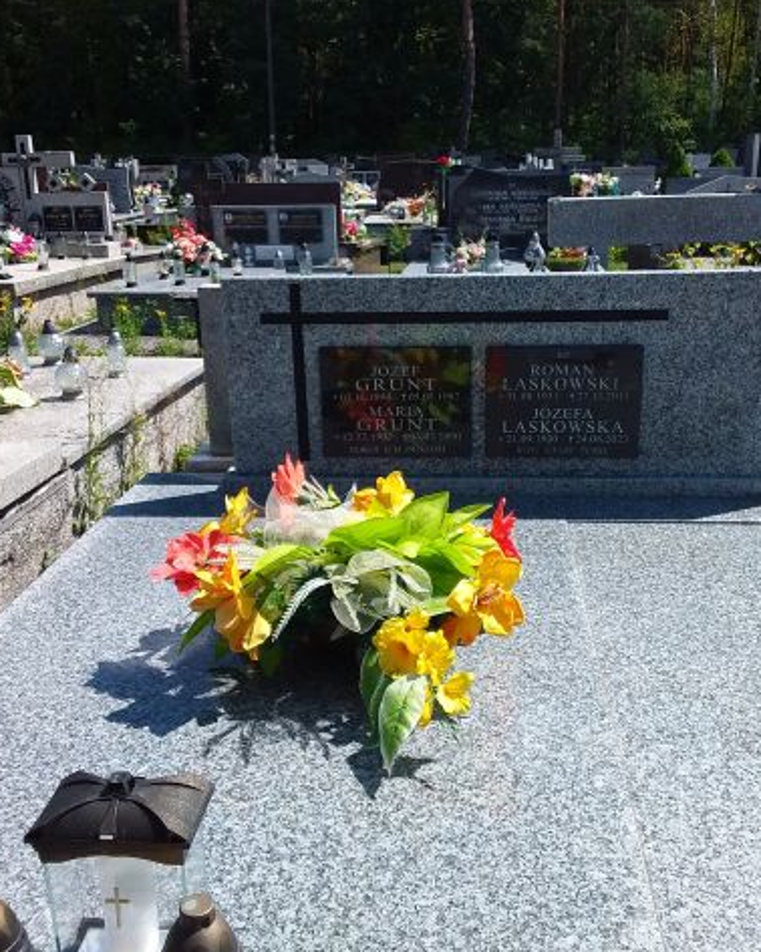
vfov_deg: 49.1
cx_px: 425
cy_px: 473
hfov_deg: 40.0
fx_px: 1042
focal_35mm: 37
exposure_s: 1/1621
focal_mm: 2.91
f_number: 1.9
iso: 40
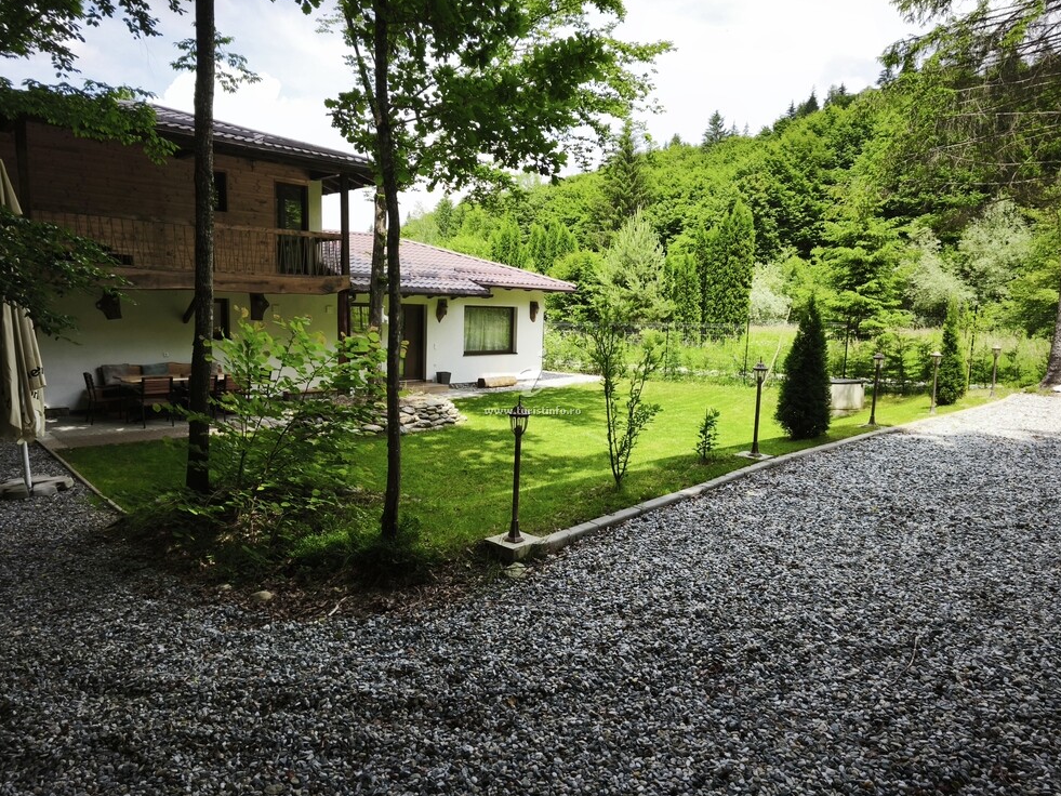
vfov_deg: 56.8
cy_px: 384
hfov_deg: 71.6
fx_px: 736
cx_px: 536
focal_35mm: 24
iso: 80
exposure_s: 1/1008
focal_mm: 5.35
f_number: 1.7
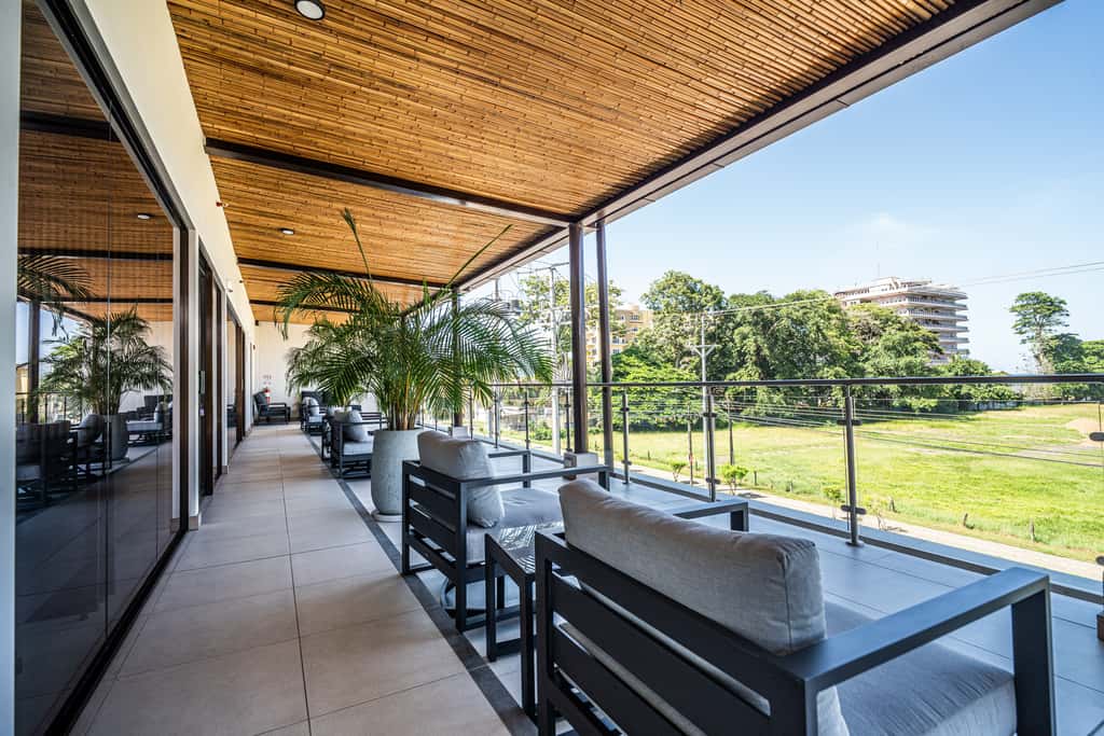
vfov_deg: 73.8
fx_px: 491
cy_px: 368
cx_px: 552
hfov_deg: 96.7
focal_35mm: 16
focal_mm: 16
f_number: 5.6
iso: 250
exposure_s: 1/200
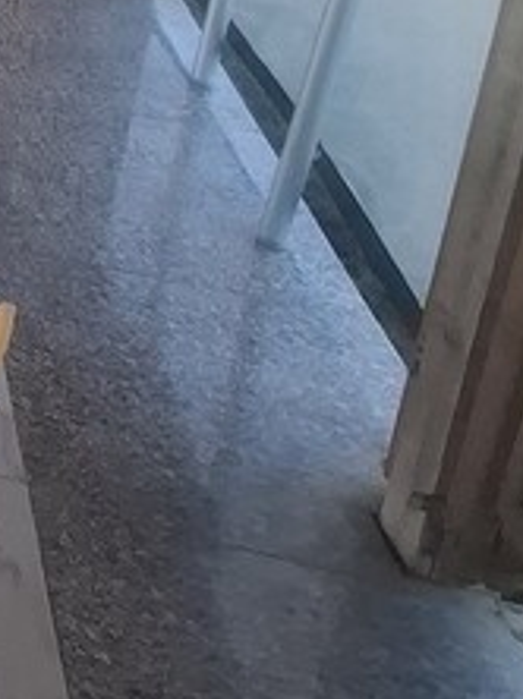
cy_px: -239
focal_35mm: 60
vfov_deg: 26.6
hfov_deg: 15.9
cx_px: -649
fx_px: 1211
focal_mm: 1.74
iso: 40
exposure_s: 1/229
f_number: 2.2
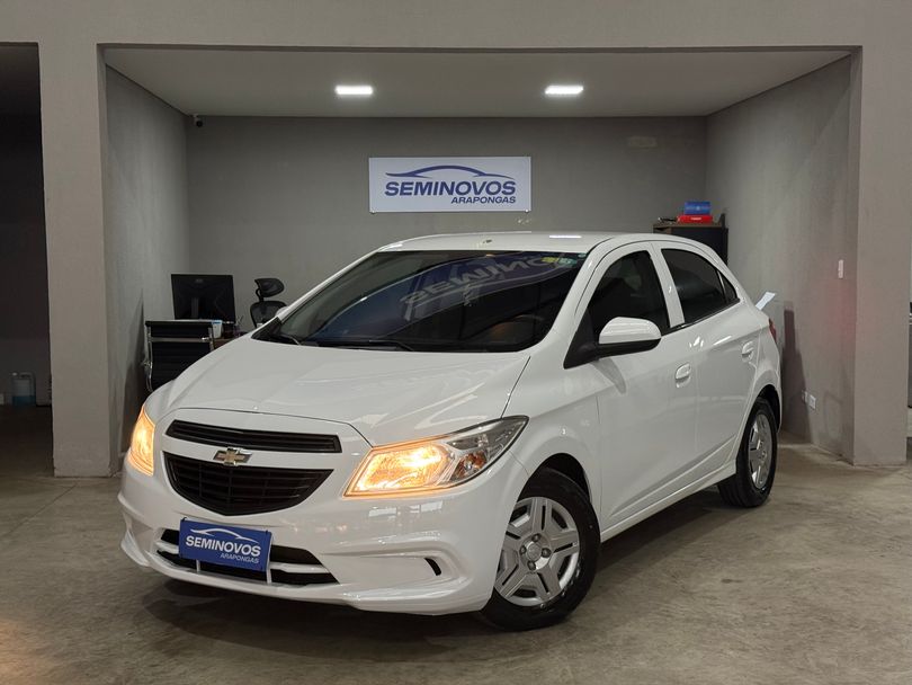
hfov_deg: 39.6
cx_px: 456
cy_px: 342
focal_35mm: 48
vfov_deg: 30.3
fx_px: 1265
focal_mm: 6.76
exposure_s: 1/60
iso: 160
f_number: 1.78
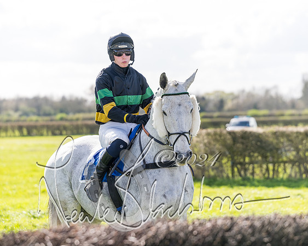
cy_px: 123
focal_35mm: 146
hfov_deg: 13.2
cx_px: 154
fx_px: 1334
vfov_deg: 10.5
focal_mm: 130
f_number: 4
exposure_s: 1/2000
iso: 400
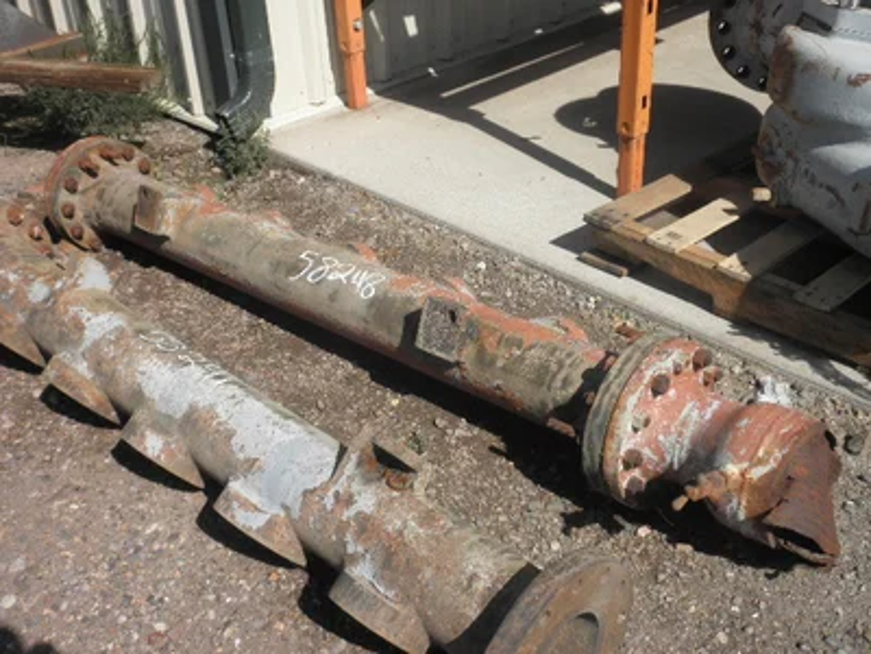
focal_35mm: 44
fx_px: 1107
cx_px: 436
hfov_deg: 42.9
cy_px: 327
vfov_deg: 32.9
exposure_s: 1/100
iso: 64
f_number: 9.6
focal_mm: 7.9
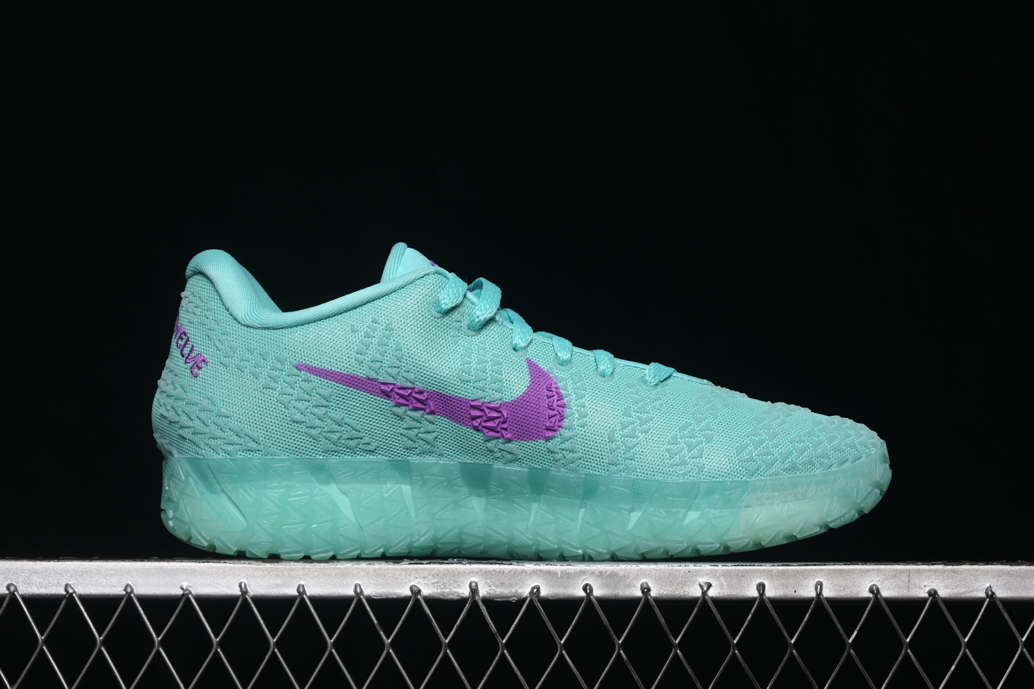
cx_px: 517
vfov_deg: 18.2
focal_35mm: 75
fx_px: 2154
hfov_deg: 27.0
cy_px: 344
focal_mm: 50
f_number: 6.3
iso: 160
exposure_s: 1/60
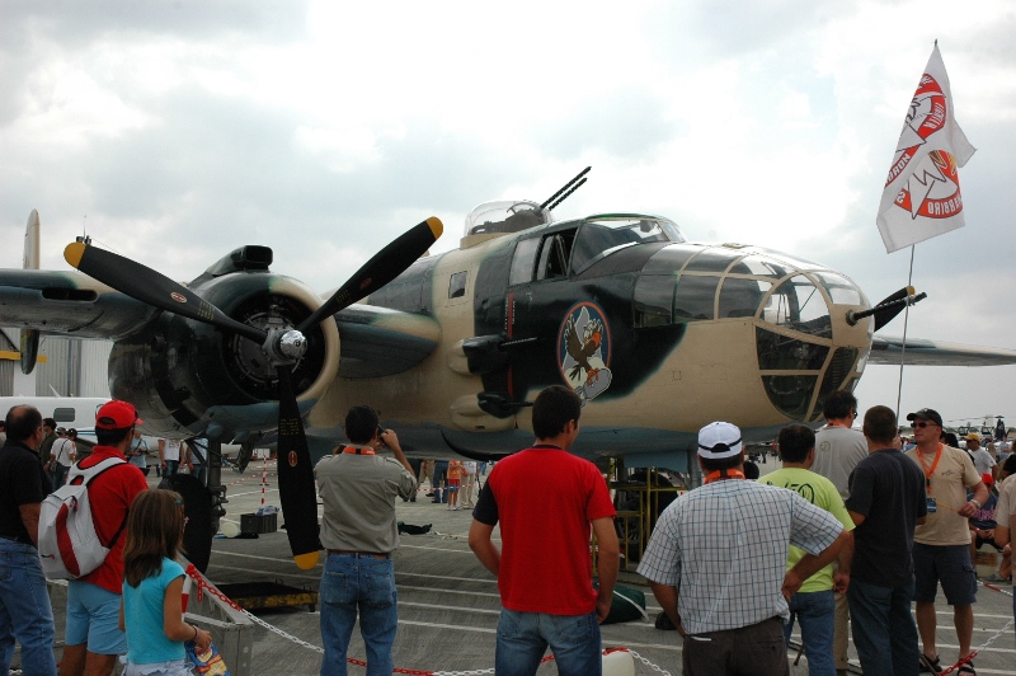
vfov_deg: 28.9
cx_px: 508
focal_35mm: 46
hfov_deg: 42.4
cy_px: 338
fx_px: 1311
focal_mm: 31
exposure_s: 1/500
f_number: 11
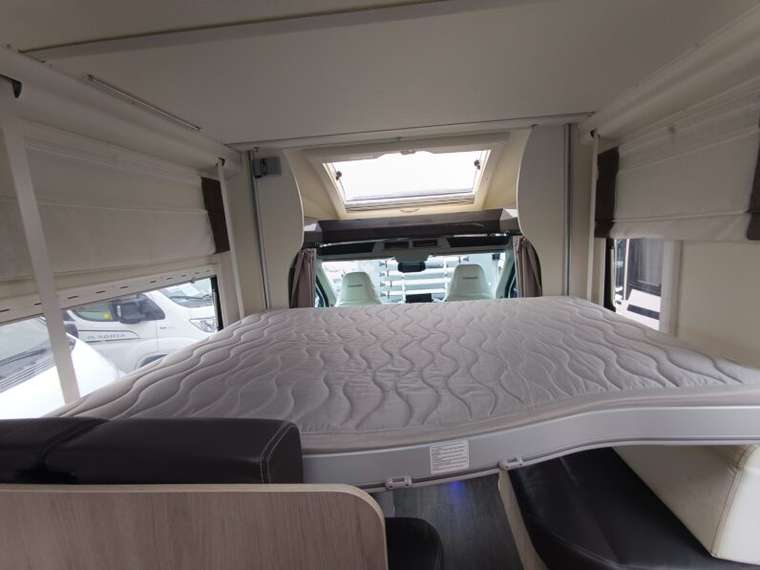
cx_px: 380
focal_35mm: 16
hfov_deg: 94.5
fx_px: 351
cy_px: 285
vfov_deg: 78.1
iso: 99
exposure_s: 1/50
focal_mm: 1.65
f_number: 2.2
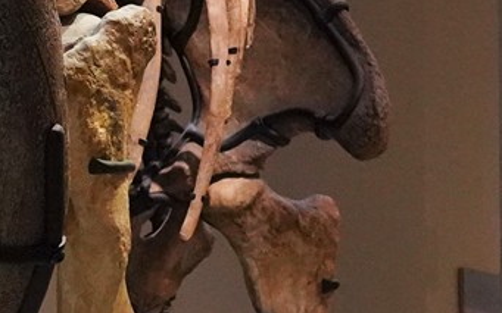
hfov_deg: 8.1
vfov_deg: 5.2
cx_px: -414
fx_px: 3433
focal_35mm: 251
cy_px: 297
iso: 6400
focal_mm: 42
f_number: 5.6
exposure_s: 1/100
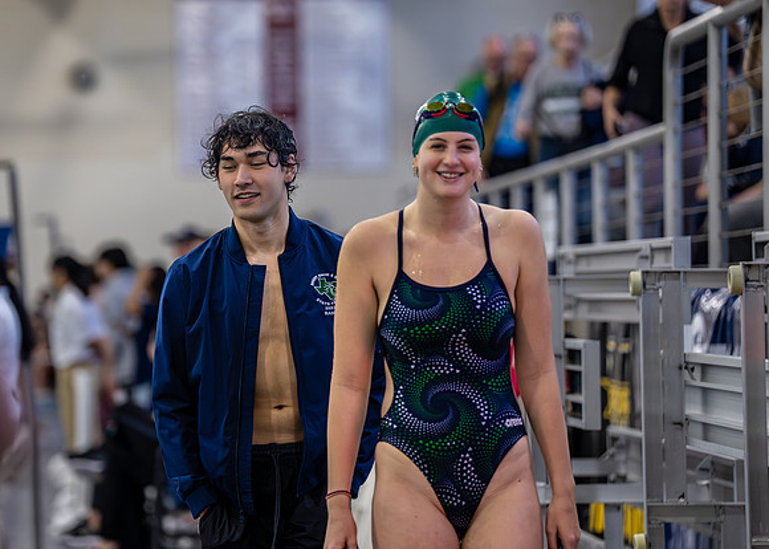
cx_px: 292
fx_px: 4267
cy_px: 232
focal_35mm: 195
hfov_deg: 10.3
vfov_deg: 7.4
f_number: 2.8
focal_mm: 156
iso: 1250
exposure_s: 1/500
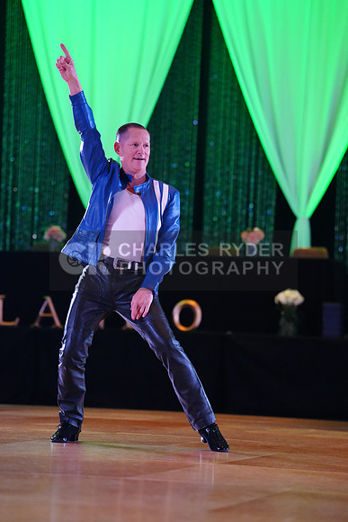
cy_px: 261
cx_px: 174
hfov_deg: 11.2
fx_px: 1782
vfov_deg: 16.6
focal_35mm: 123
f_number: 2.8
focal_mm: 123
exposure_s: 1/400
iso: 6400
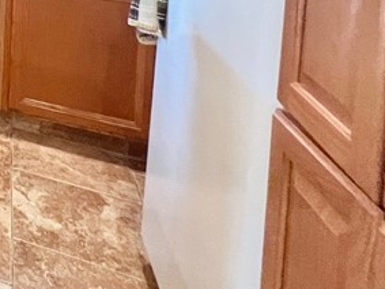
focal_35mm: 47
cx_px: -286
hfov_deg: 23.4
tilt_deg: -3.0
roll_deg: -1.5
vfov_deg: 23.6
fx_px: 523
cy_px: -159
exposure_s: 1/60
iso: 250
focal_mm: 1.57
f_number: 1.8
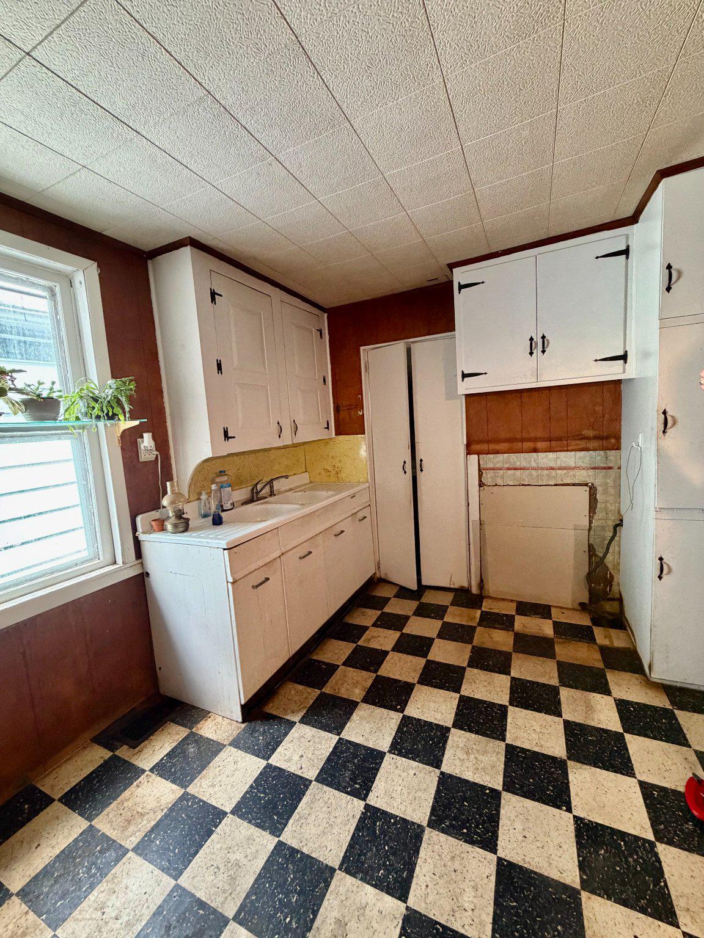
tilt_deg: -6.2
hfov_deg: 85.7
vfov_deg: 102.1
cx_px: 352
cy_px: 469
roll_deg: +3.4
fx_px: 380
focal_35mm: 14
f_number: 2.2
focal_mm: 2.22
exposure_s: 1/60
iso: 400
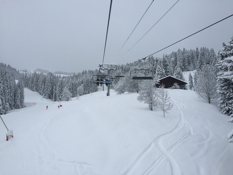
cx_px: 116
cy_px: 88
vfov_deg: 48.2
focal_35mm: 29
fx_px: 195
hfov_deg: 61.7
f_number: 2.2
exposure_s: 1/1799
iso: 32
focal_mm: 4.15
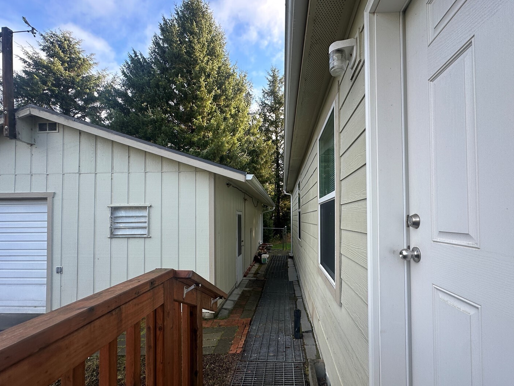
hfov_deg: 94.3
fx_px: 238
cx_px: 275
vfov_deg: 77.9
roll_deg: +0.6
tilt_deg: +2.3
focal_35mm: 16
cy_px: 212
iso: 40
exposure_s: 1/231
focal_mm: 2.22
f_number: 2.2
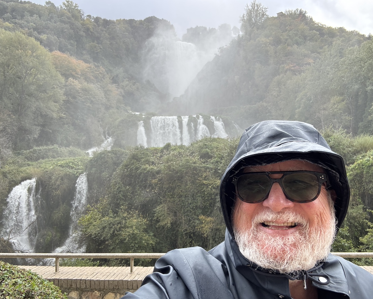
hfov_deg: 70.3
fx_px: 265
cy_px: 150
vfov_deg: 58.8
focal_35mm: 24
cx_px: 193
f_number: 1.9
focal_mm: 2.69
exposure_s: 1/165
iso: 32
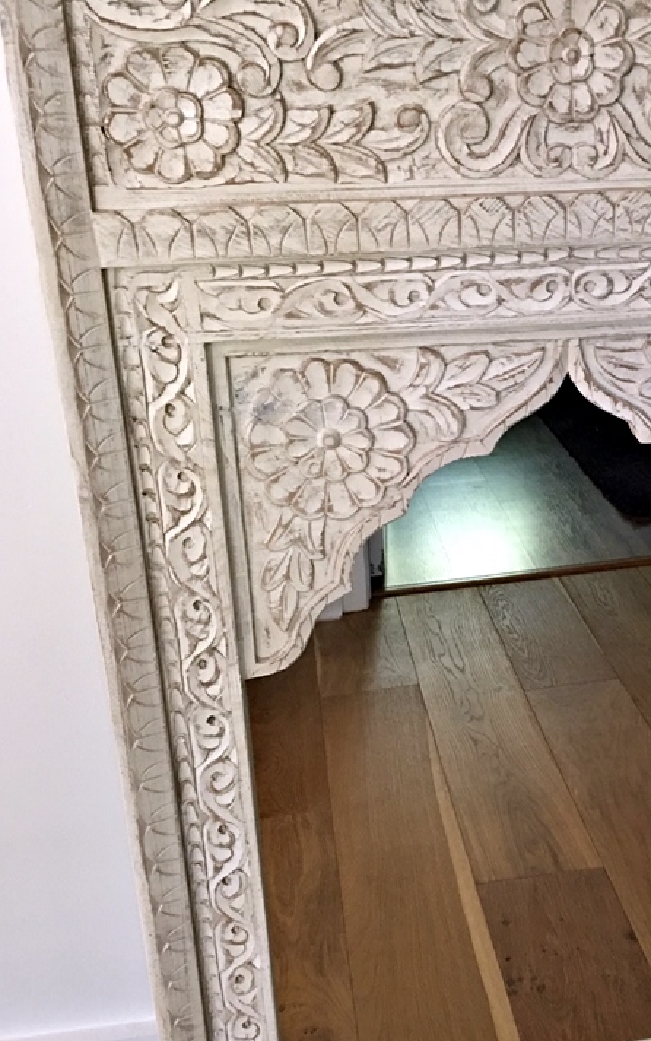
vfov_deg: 43.5
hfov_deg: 27.2
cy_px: 538
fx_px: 1305
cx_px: 561
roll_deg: -0.3
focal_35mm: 46
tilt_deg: -28.4
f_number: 2.2
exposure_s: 1/8
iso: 80
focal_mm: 4.15
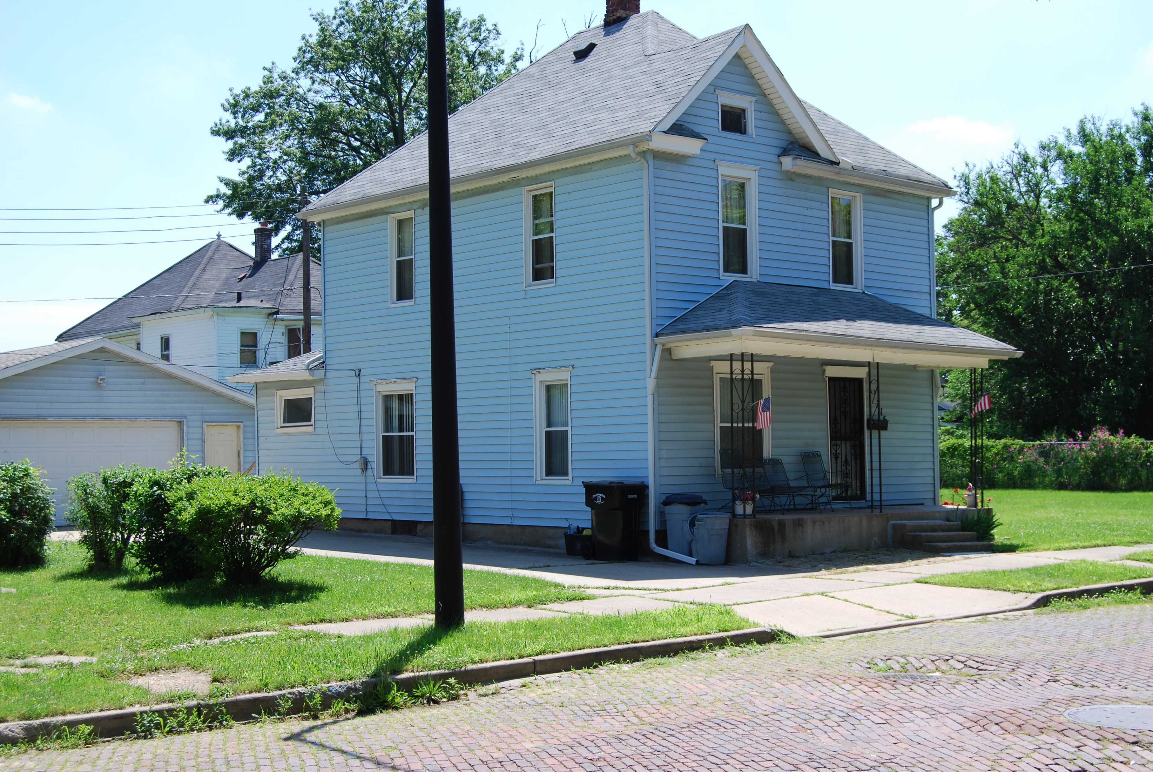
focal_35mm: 48
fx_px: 1539
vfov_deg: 28.1
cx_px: 607
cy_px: 404
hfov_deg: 41.1
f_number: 7.1
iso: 100
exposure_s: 1/200
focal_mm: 30
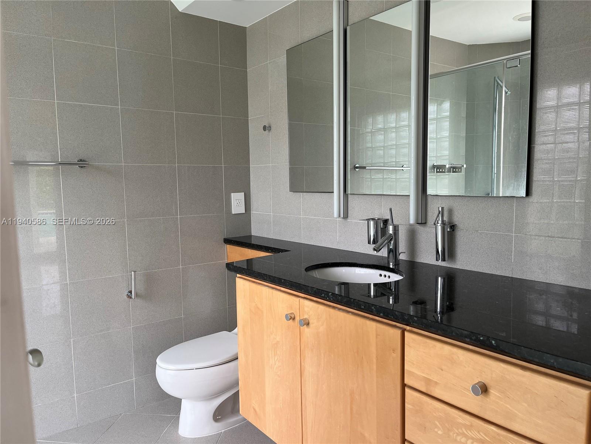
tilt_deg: -5.9
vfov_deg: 53.1
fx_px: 444
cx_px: 296
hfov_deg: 67.3
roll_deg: +0.7
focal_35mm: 26
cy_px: 222
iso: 64
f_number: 1.6
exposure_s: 1/122
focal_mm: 5.1
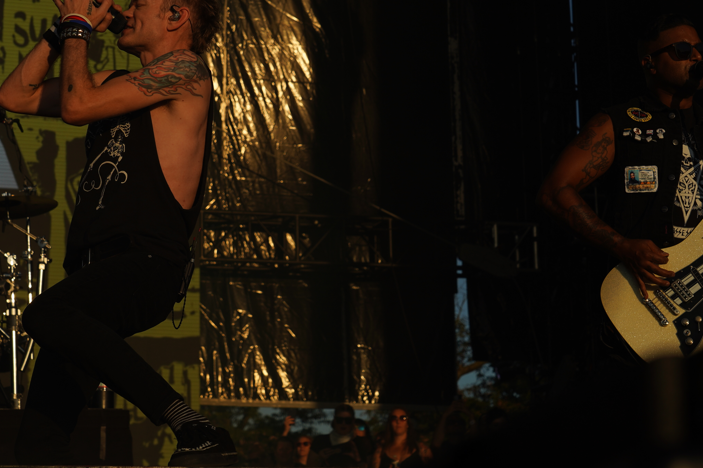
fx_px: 1777
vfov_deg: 15.0
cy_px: 125
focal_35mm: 91
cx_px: 255
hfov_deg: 22.3
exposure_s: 1/640
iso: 100
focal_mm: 62
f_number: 8
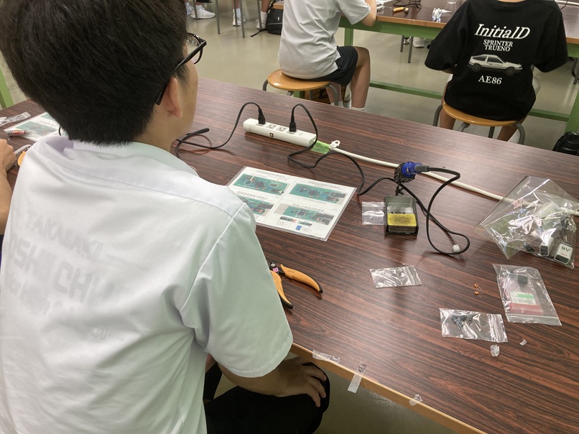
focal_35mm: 28
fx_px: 468
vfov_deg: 49.7
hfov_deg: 63.5
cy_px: 217
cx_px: 290
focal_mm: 3.99
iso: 50
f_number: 1.8
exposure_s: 1/50
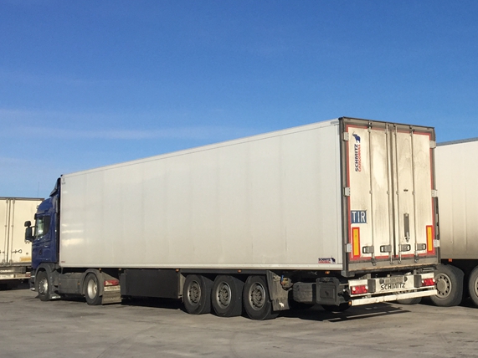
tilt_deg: +7.5
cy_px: 155
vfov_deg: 28.0
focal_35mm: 52
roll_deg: +2.9
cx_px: 405
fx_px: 718
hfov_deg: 35.2
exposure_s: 1/3597
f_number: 2.2
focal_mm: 4.15
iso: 32
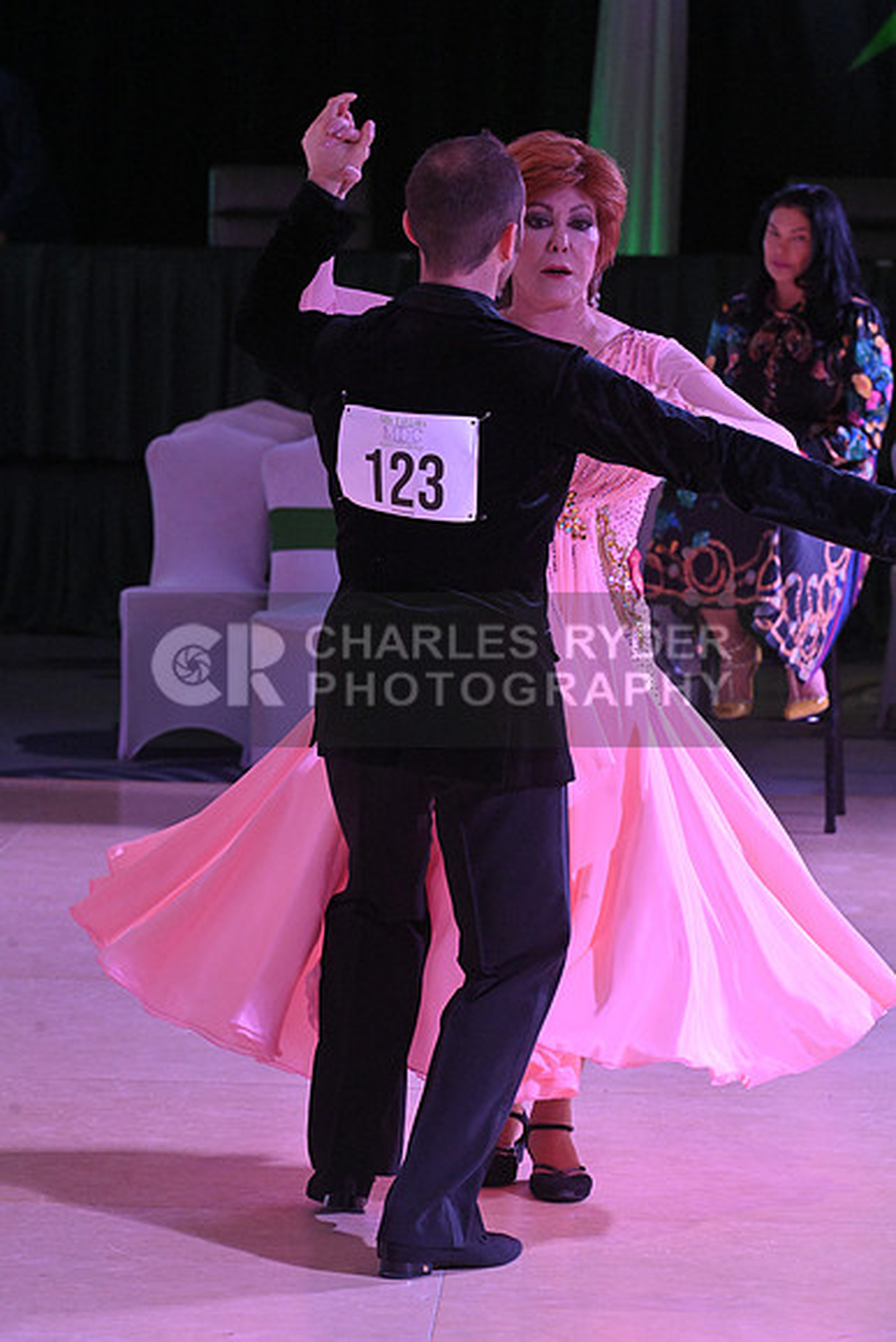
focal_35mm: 140
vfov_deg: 14.7
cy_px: 671
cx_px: 448
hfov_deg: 9.8
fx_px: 5223
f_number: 9
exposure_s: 1/320
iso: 5000
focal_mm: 140
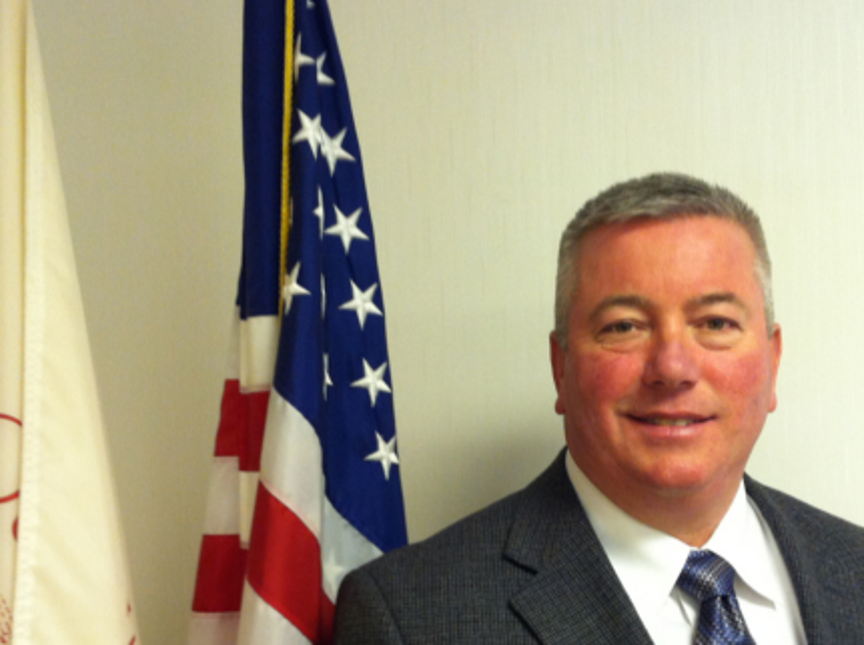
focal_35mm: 52
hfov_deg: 36.8
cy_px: 455
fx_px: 1296
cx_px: 479
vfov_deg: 27.7
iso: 125
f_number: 2.8
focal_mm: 3.85
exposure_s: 1/15
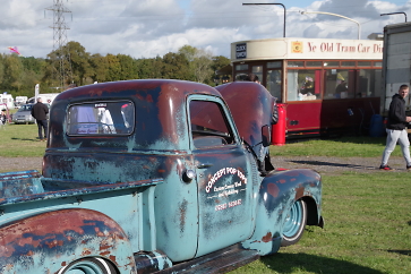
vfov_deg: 27.8
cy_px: 199
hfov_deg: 40.4
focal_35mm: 48
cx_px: 122
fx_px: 548
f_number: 6.3
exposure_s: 1/2000
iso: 800
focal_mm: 29
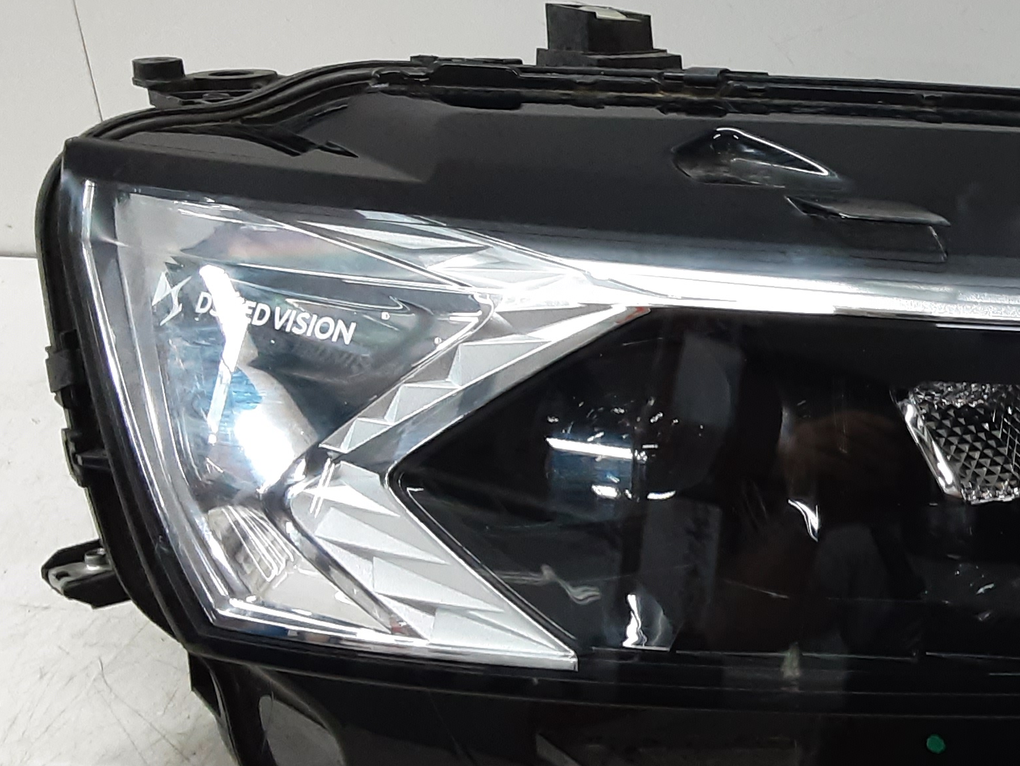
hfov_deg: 31.4
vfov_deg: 25.6
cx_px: 1011
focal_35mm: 57
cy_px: 306
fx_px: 1680
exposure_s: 1/50
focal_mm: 2.91
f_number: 1.9
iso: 125
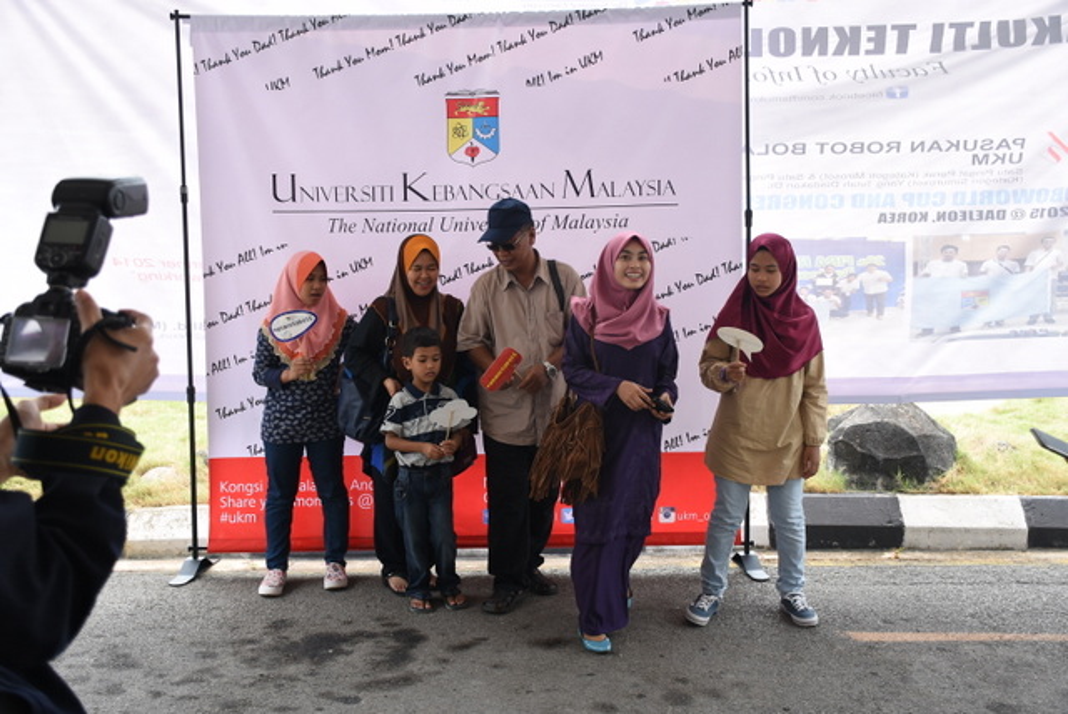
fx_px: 1158
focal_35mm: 39
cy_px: 357
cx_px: 534
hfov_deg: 49.5
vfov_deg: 34.3
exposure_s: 1/500
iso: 500
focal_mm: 26
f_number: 4
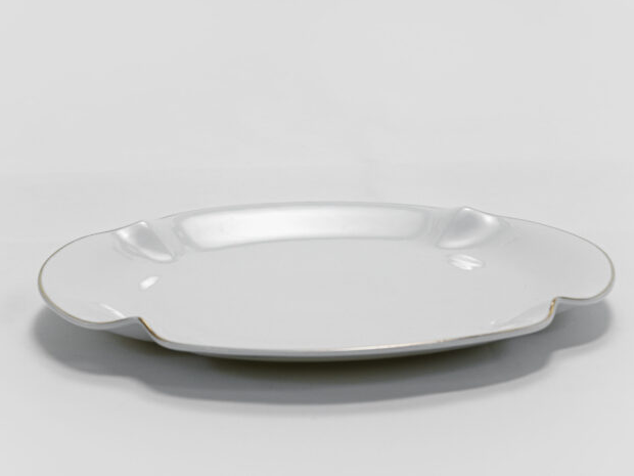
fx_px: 1392
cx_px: 308
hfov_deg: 25.7
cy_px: 237
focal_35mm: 76
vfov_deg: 19.4
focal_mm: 70
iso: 3200
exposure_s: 1/100
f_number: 13
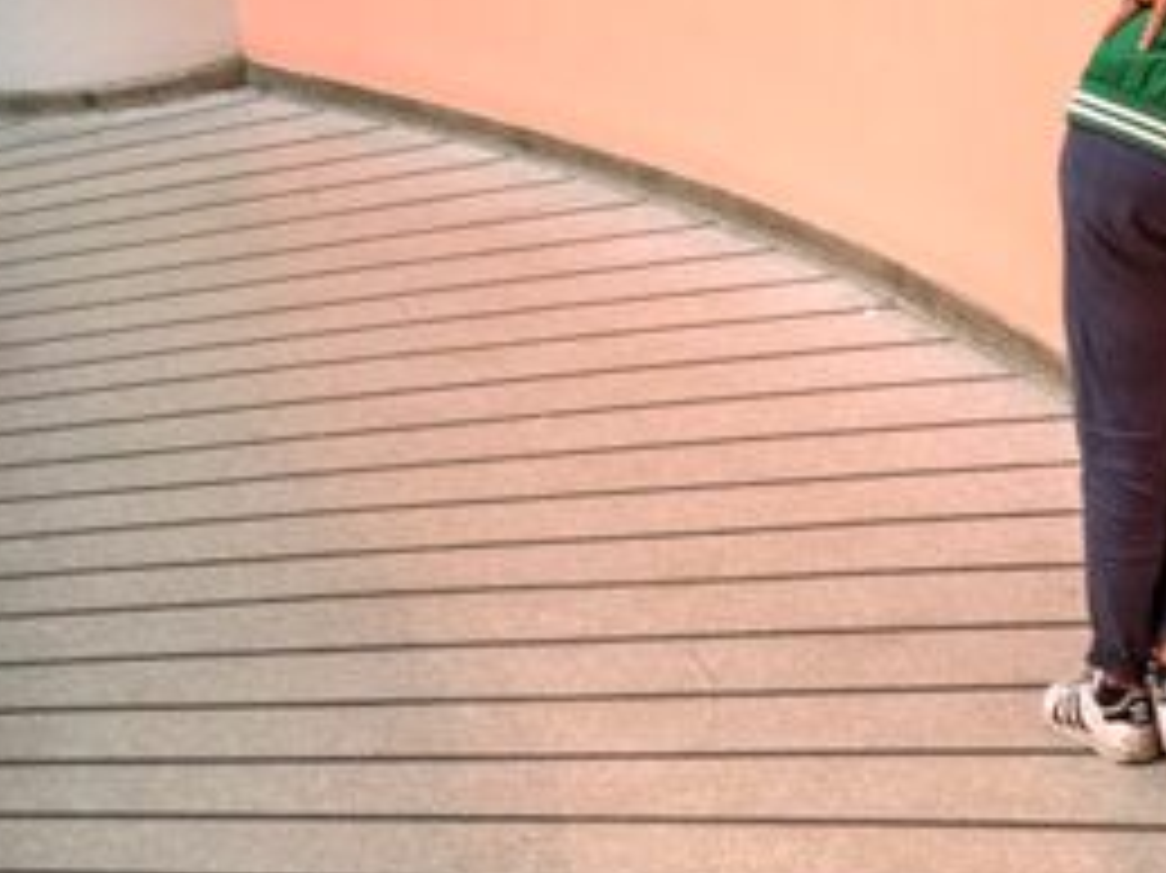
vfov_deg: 14.0
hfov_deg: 17.7
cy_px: 90
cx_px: 1441
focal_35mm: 105
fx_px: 3535
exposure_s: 1/25
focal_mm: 17
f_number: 4.5
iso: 800
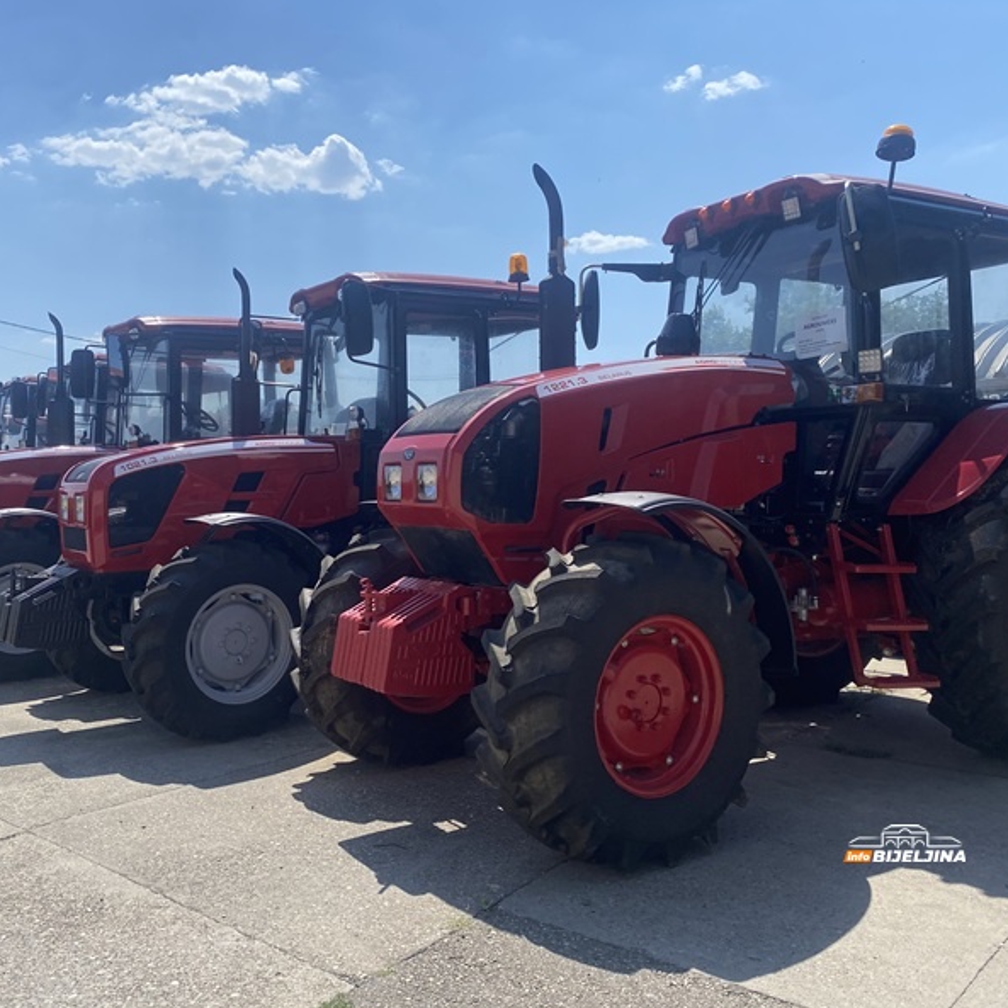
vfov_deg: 52.5
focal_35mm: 31
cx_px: 432
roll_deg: +0.6
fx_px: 1021
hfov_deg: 52.3
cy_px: 507
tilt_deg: -1.8
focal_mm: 4.25
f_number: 1.8
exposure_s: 1/4274
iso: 32
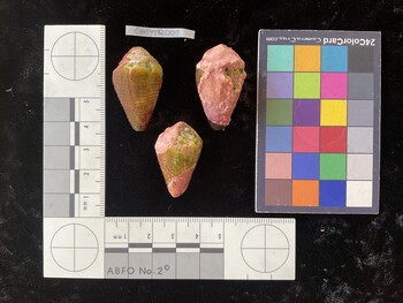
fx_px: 338
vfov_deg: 48.3
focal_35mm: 29
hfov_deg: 61.6
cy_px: 152
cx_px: 202
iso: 64
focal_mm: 3
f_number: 1.8
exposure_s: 1/60
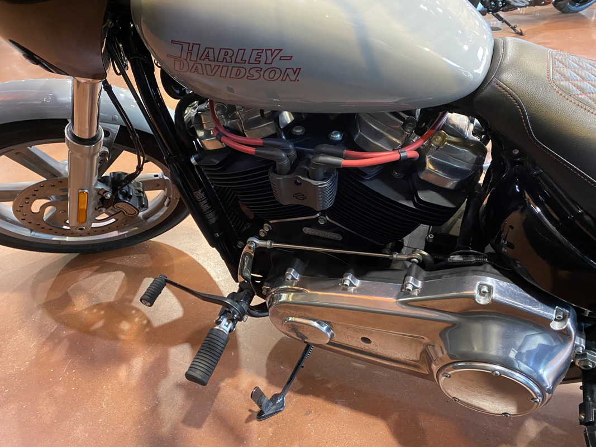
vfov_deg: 53.1
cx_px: 298
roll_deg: +2.5
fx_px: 448
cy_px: 224
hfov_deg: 67.3
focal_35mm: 26
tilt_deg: -34.5
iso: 500
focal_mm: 4.25
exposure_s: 1/40
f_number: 1.8
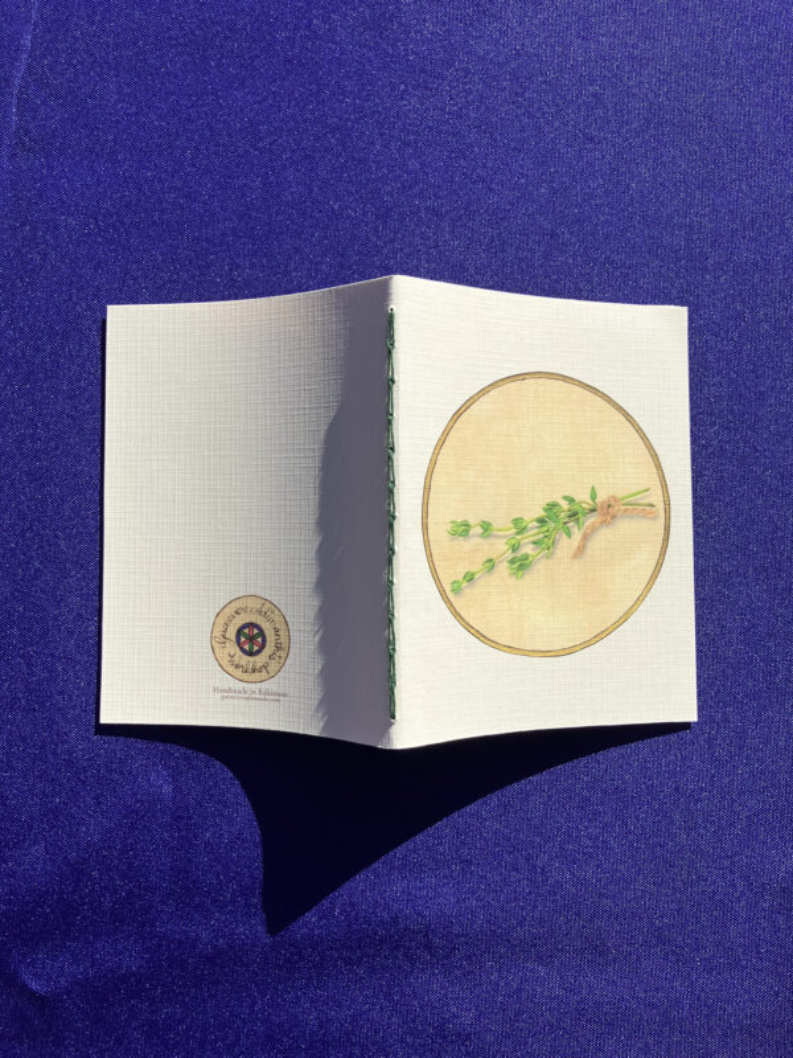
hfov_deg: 49.7
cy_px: 529
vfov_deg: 63.4
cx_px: 396
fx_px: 855
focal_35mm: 28
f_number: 1.8
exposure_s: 1/3247
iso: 32
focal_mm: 3.99
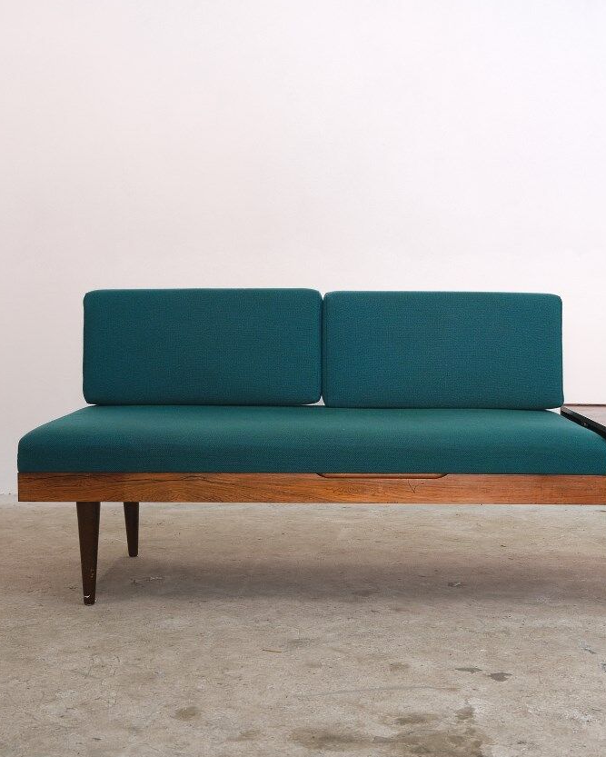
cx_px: 336
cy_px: 378
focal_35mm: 53
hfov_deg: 28.6
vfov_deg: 35.3
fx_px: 1188
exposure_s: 1/38
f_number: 4
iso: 800
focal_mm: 24.7
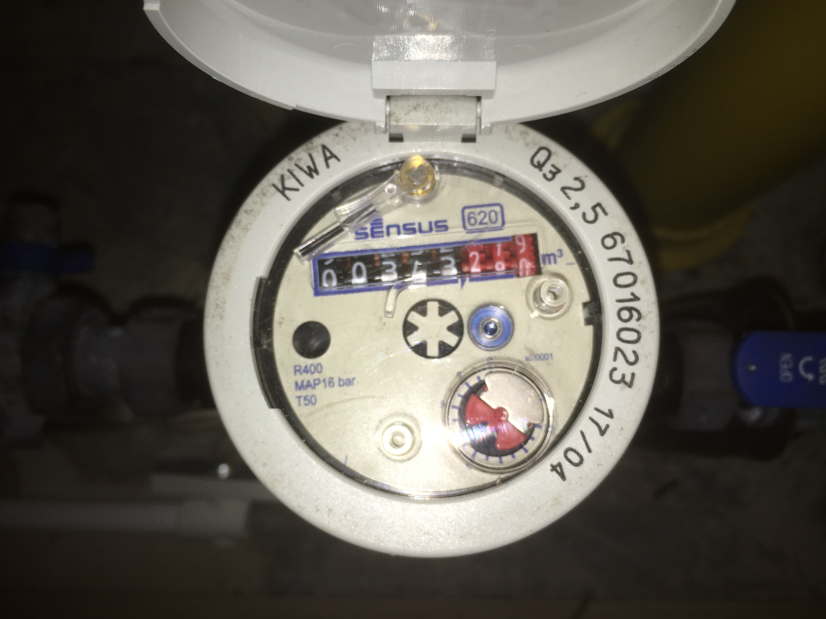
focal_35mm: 30
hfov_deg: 60.0
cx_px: 417
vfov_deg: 46.8
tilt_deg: -83.4
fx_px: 716
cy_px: 317
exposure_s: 1/214
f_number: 2.2
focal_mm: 4.15
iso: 25
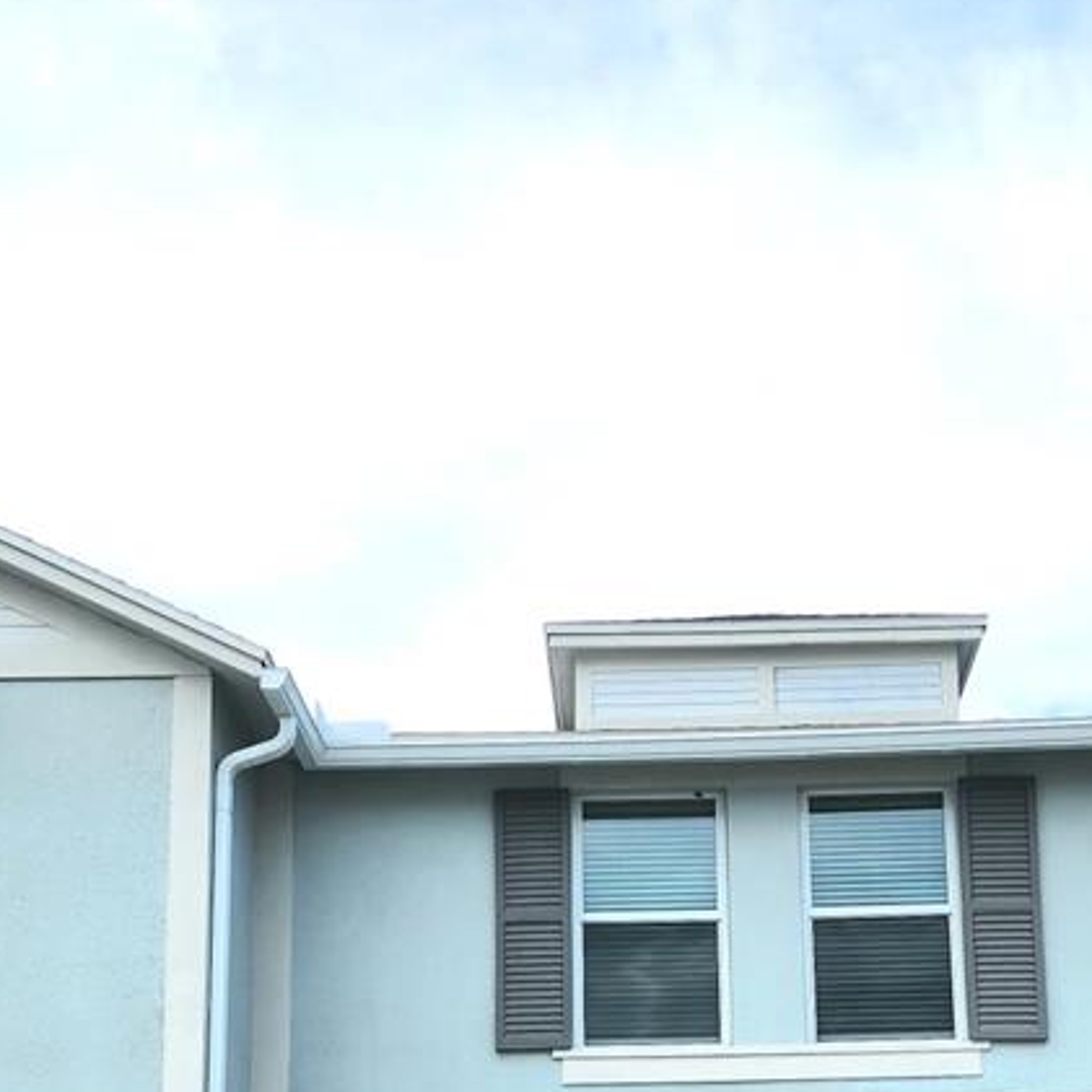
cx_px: 615
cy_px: 1061
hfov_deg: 29.5
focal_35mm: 58
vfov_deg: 28.0
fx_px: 2070
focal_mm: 6.4
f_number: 1.8
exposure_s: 1/1000
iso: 12
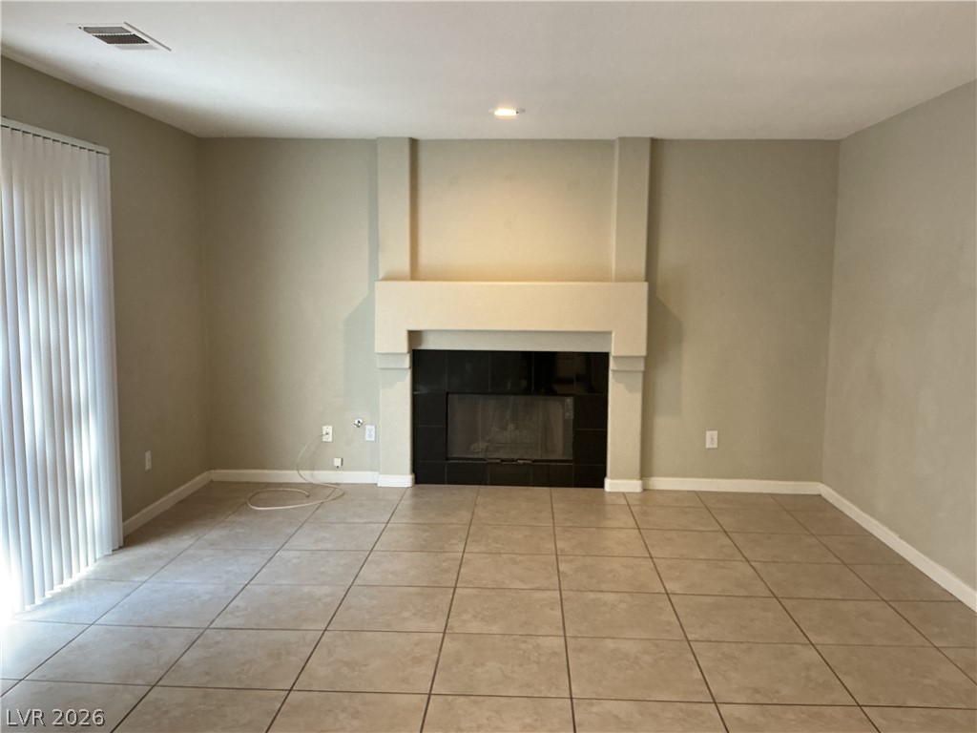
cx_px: 488
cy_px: 366
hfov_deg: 61.7
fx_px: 818
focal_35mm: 29
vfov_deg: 48.2
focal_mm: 3
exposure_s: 1/40
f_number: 1.8
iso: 200
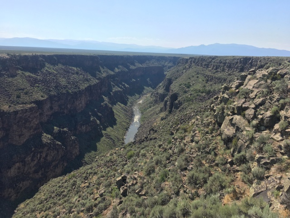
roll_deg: -1.2
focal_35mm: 29
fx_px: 243
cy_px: 109
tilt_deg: -13.4
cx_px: 145
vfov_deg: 48.2
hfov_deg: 61.7
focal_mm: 4.15
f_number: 2.2
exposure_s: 1/962
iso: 25
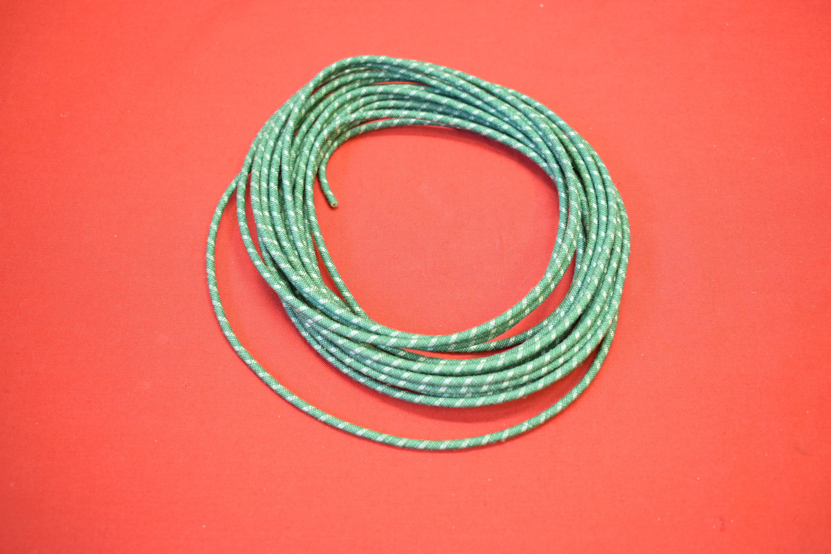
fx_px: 935
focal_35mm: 40
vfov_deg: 33.0
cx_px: 416
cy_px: 277
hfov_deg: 47.9
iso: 1250
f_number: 5
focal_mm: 27
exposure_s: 1/60
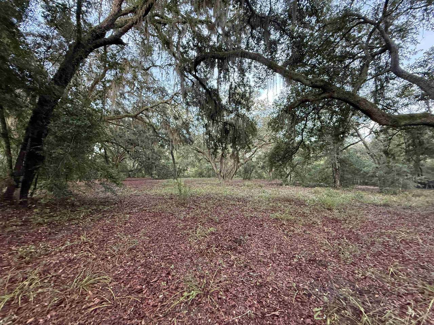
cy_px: 162
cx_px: 217
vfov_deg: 85.7
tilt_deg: +3.6
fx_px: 176
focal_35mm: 14
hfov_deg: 102.1
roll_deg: +0.0
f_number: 2.2
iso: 400
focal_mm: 2.22
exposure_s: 1/63
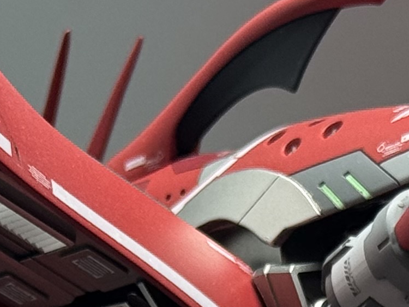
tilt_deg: -7.8
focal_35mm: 258
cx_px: 315
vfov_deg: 5.6
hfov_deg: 7.7
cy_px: 683
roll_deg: +3.0
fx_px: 3049
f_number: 1.78
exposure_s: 1/147
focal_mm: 6.76
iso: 64
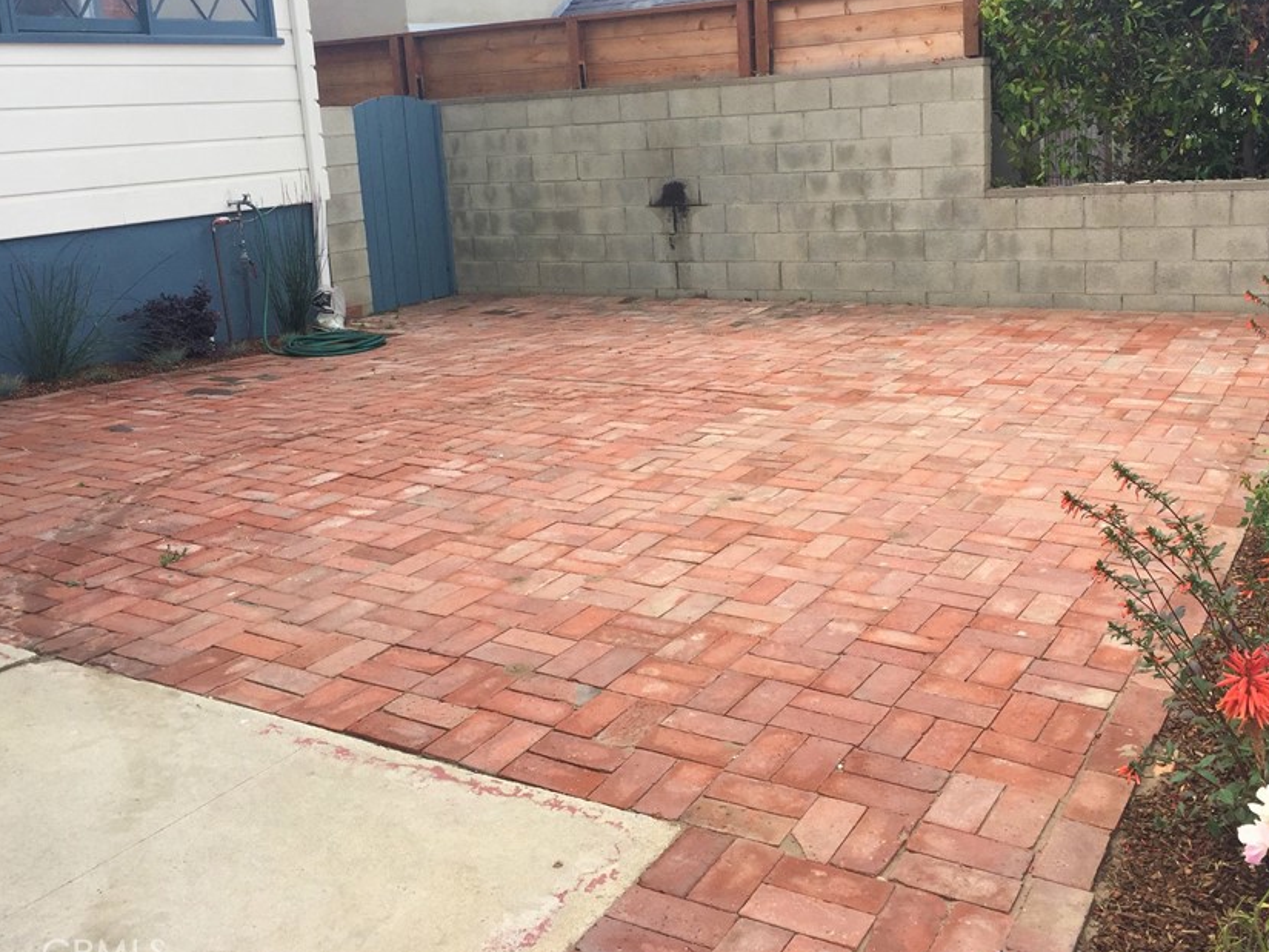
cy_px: 384
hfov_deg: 51.3
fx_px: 1320
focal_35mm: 36
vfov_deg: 39.5
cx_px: 675
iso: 32
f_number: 2.2
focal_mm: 4.15
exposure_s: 1/775
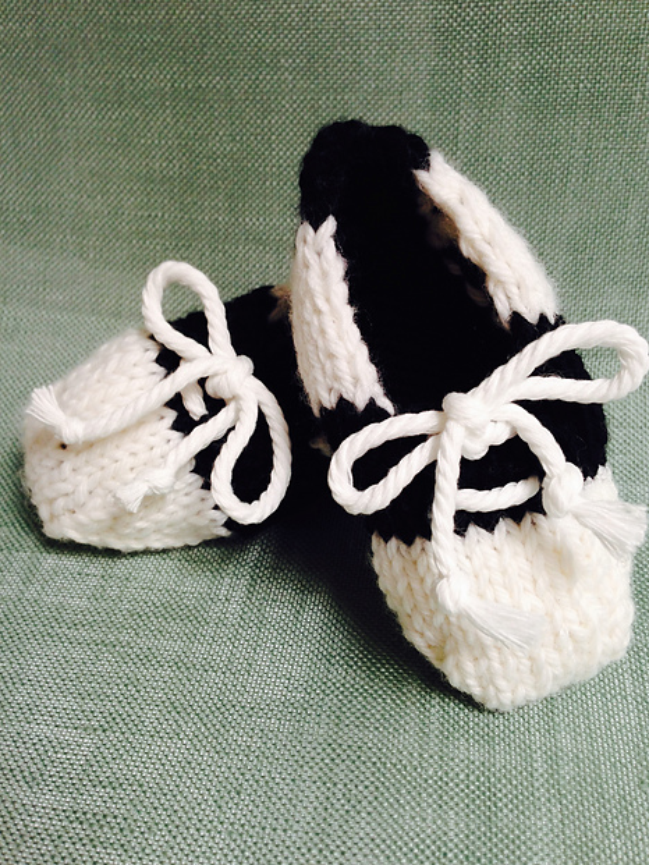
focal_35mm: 34
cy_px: 442
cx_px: 333
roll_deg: +0.2
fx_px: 850
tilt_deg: -33.0
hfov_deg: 41.8
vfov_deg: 53.9
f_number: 2.4
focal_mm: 4.12
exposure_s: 1/20
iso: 64
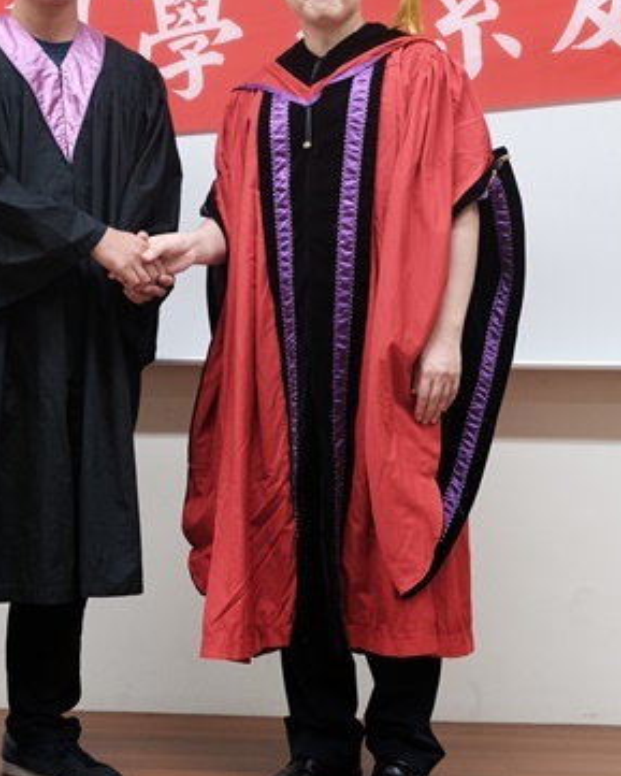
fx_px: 1539
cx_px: 208
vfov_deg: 28.1
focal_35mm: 67
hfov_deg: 22.7
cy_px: 243
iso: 1600
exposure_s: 1/150
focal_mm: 28.9
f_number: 3.2
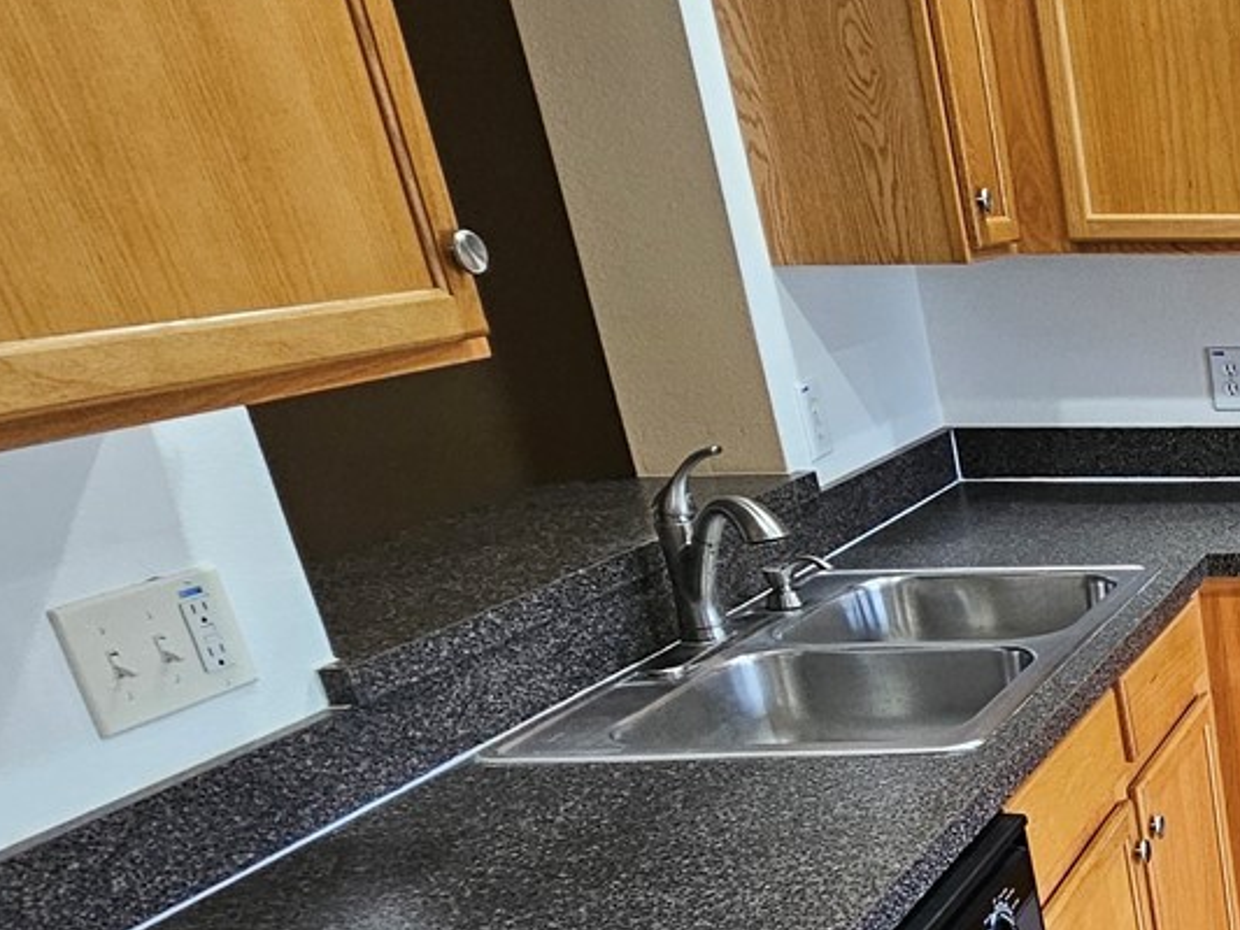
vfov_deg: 35.4
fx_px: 1397
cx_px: 1687
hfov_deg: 32.6
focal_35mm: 39
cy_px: 767
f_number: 2.2
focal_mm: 2.2
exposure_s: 1/60
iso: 200
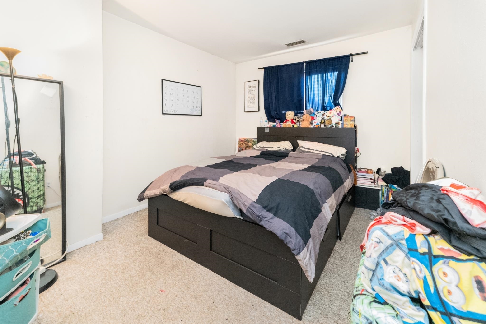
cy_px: 162
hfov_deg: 104.2
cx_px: 243
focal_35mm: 14
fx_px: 189
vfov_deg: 81.2
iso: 12800
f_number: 5
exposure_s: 1/10
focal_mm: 14
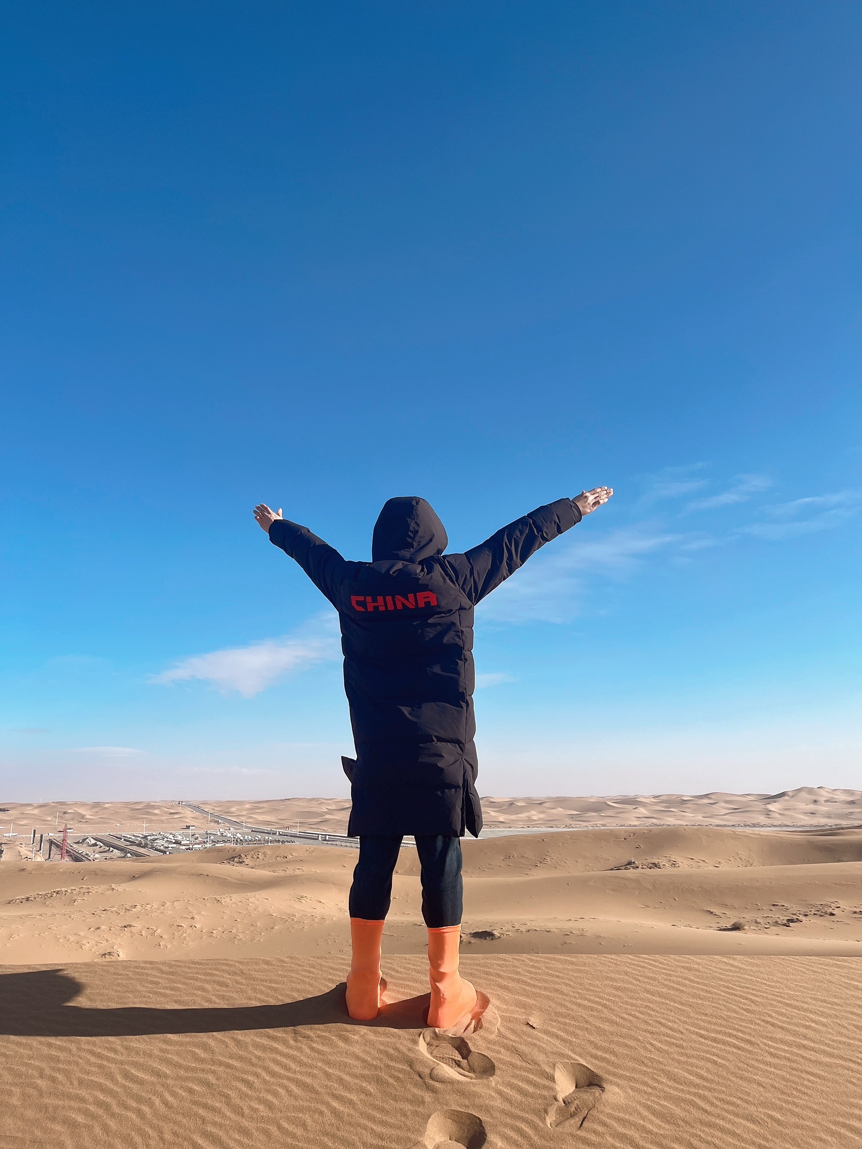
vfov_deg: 67.3
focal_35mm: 26
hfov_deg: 53.1
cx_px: 431
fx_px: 863
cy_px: 574
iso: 50
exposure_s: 1/3521
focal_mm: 5.1
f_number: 1.6
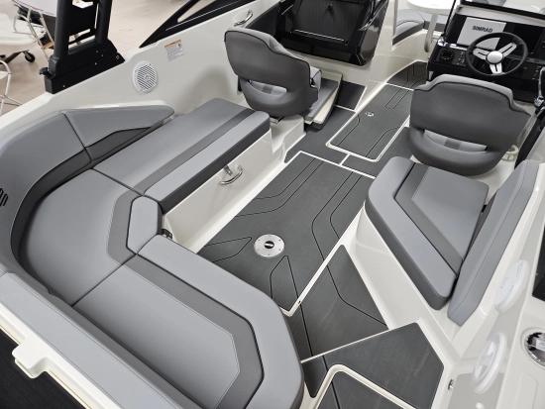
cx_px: 272
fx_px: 362
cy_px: 204
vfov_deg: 58.9
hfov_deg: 73.9
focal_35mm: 23
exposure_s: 1/100
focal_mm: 5.4
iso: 200
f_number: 1.8
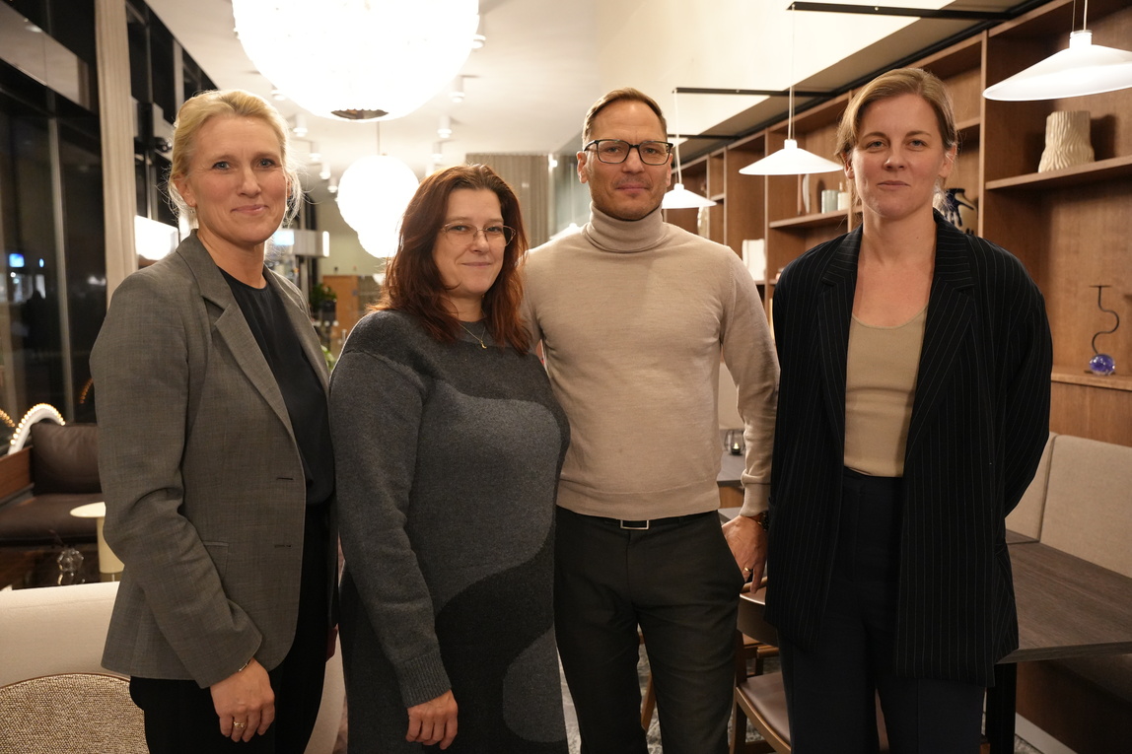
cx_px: 566
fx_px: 946
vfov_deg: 43.5
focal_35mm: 30
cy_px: 377
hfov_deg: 61.8
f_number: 4
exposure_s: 1/160
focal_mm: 30.1
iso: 5000
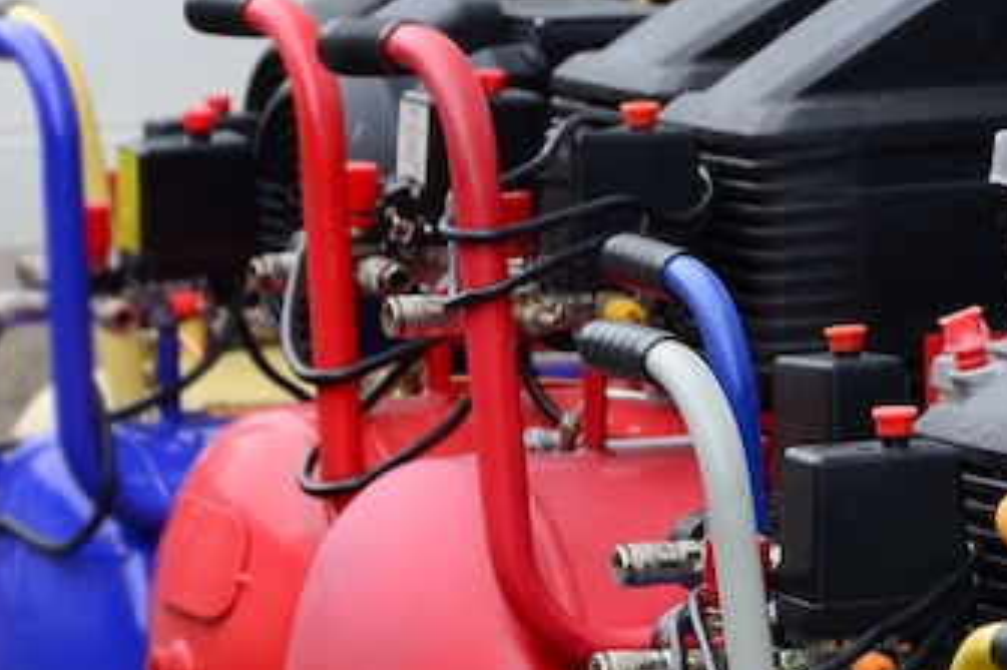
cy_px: 547
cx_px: 785
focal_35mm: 268
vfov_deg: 5.1
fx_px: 7498
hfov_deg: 7.7
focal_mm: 75
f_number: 5.3
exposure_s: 1/125
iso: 200
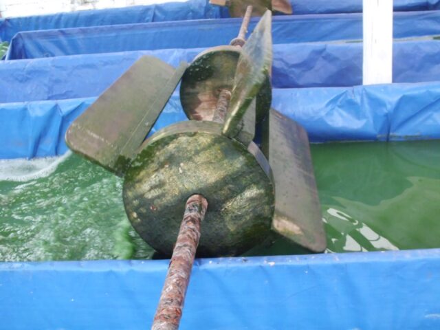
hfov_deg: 51.4
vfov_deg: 39.7
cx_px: 220
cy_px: 165
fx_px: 458
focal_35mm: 36
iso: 400
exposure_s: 1/100
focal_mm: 6.3
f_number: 2.9
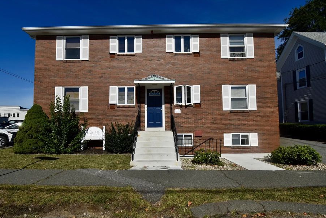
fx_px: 154
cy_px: 116
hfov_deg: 93.1
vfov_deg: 70.5
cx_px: 153
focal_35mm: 17
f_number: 10
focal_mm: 10
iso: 100
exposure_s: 1/400
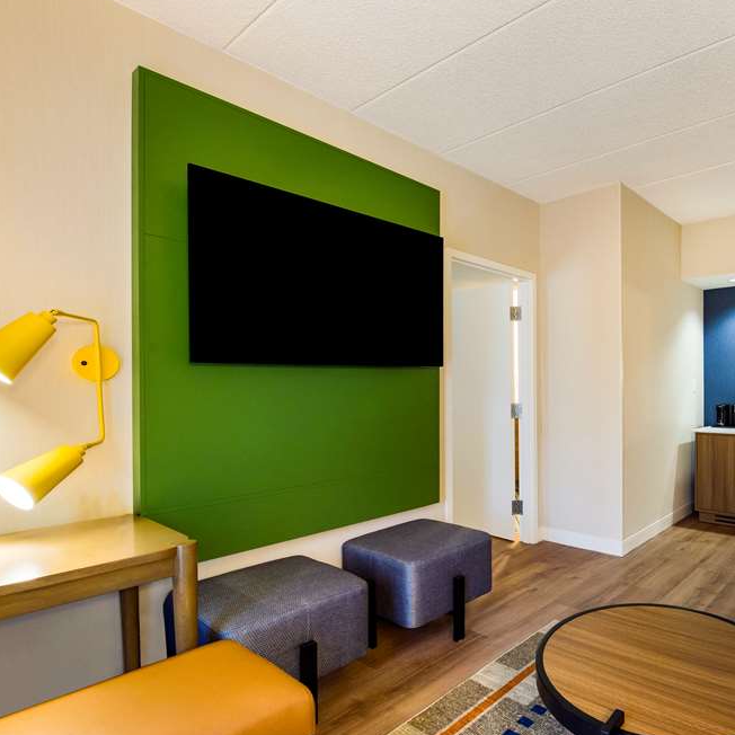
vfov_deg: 74.8
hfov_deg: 70.6
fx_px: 480
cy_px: 367
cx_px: 537
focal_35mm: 20
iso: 400
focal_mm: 15
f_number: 8
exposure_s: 1/8
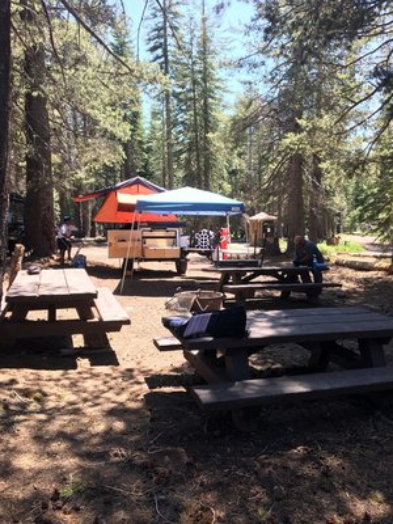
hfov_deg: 48.2
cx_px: 196
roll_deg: +1.0
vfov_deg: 61.7
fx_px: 439
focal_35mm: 29
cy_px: 262
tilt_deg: -6.2
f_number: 2.2
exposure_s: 1/190
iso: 25
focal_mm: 4.15
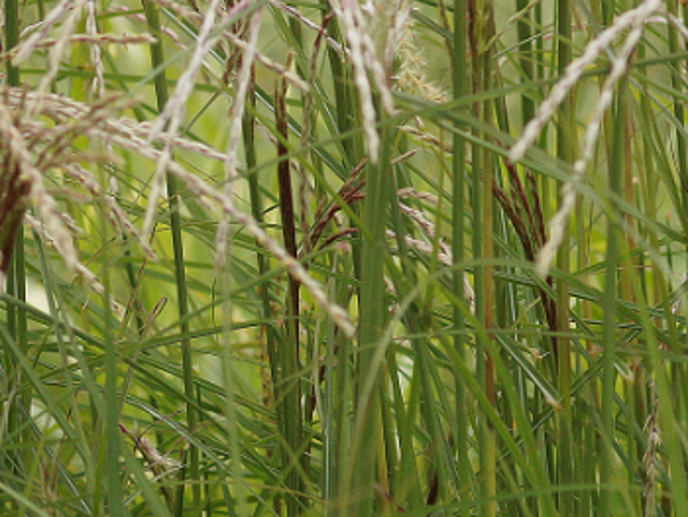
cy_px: 37
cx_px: -218
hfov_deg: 4.0
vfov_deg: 3.0
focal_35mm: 494
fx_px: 9825
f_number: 4.5
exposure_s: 1/160
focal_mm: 100
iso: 320
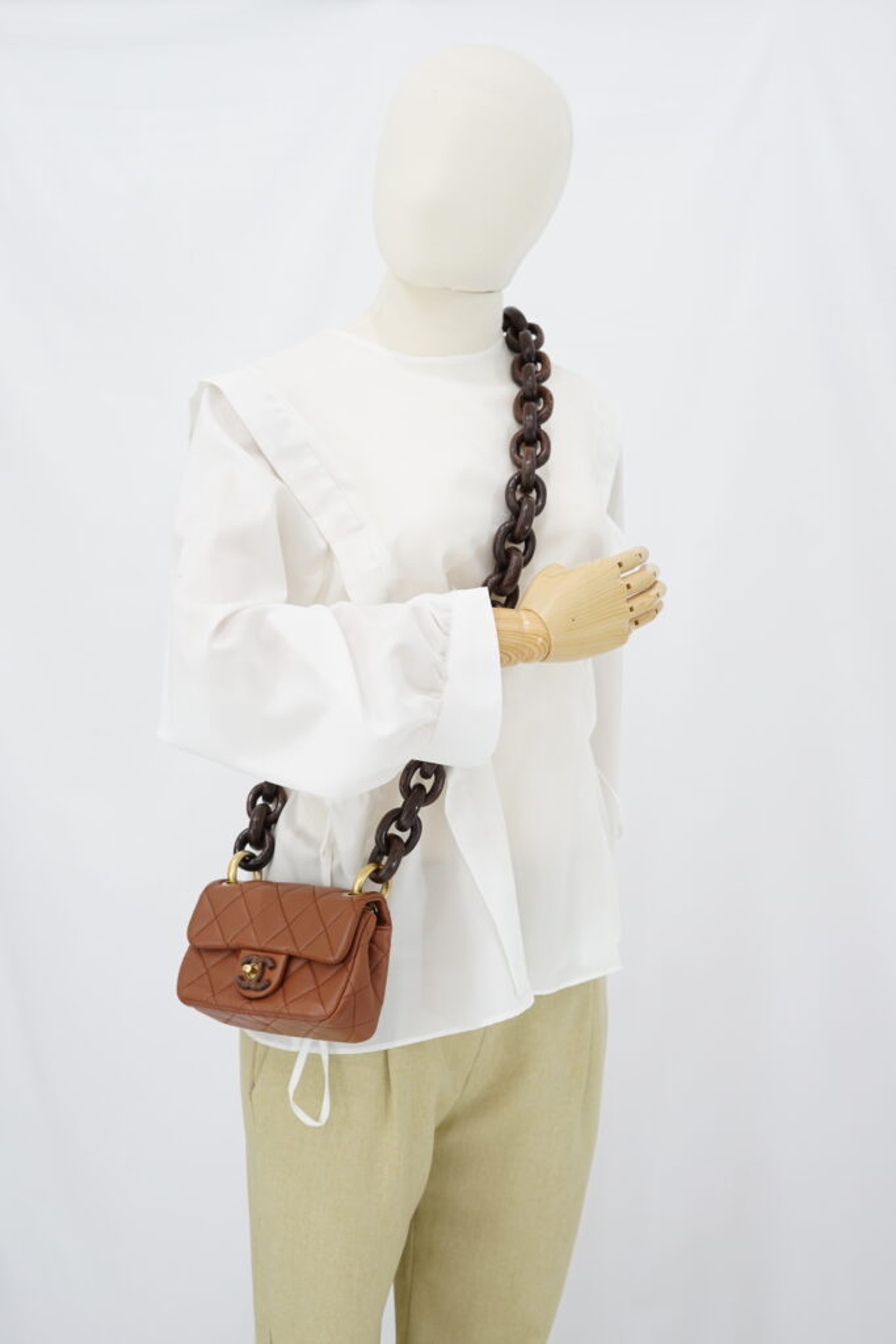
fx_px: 1866
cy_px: 672
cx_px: 448
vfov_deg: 39.6
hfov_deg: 27.0
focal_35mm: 50
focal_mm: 50
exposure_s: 1/8
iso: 640
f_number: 6.3
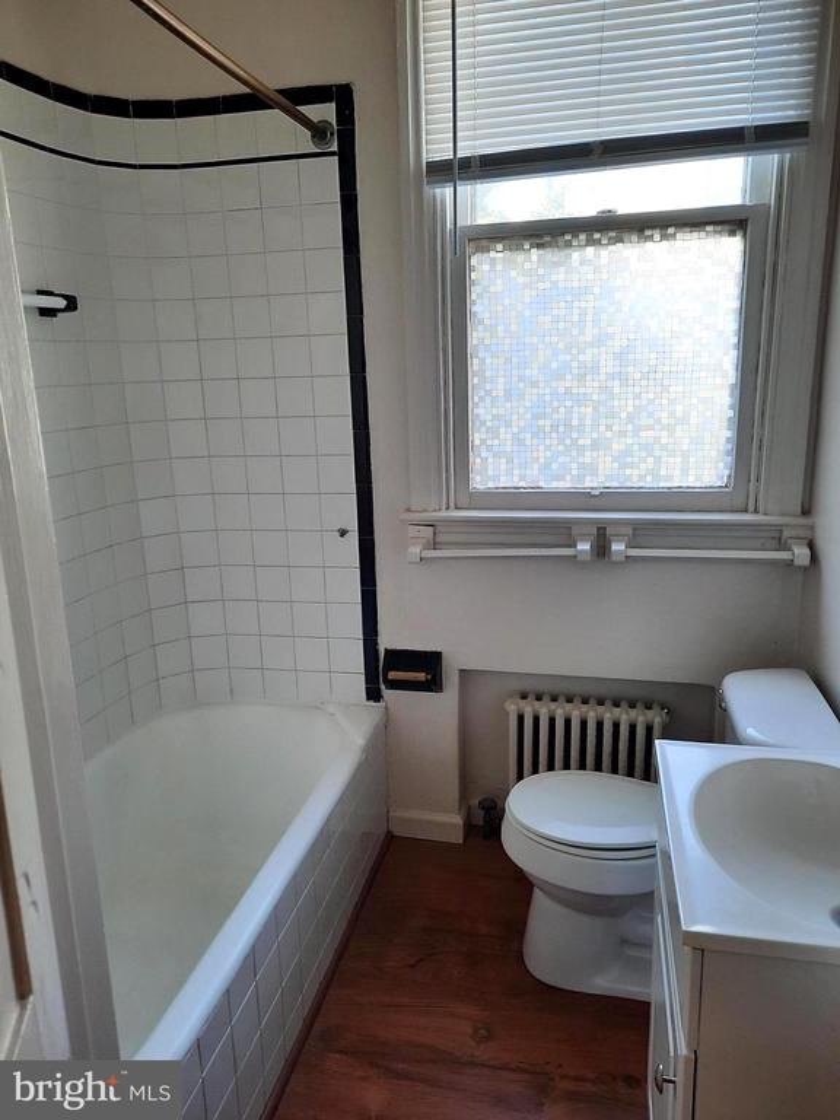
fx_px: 809
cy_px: 560
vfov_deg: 69.4
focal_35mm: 25
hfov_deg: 54.9
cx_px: 420
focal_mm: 4.6
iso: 64
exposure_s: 1/60
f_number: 2
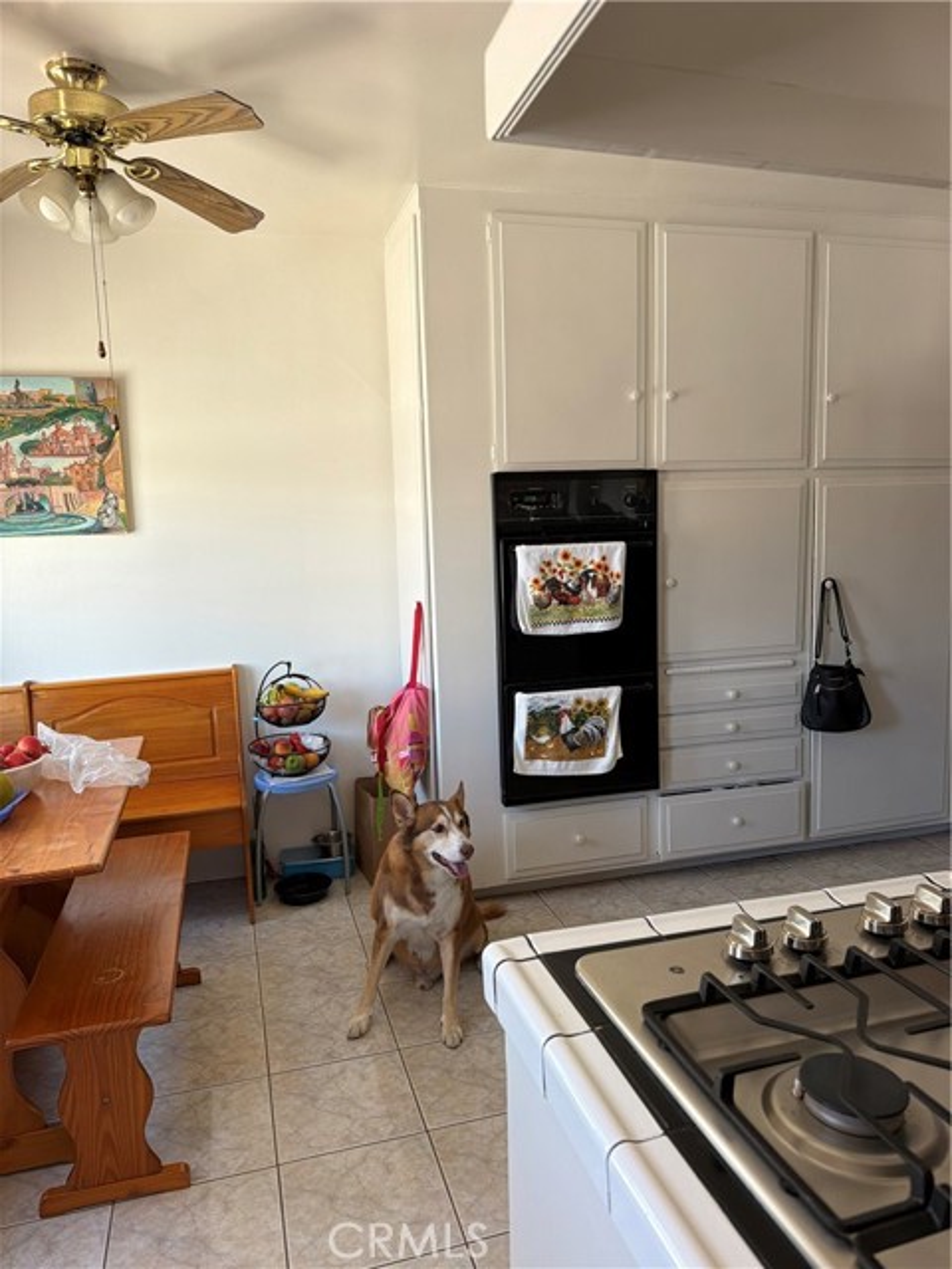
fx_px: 880
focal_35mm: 24
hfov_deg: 56.8
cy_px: 634
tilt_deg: -6.4
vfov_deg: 71.6
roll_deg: +2.1
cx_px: 476
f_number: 1.78
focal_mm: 6.76
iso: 200
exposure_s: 1/93
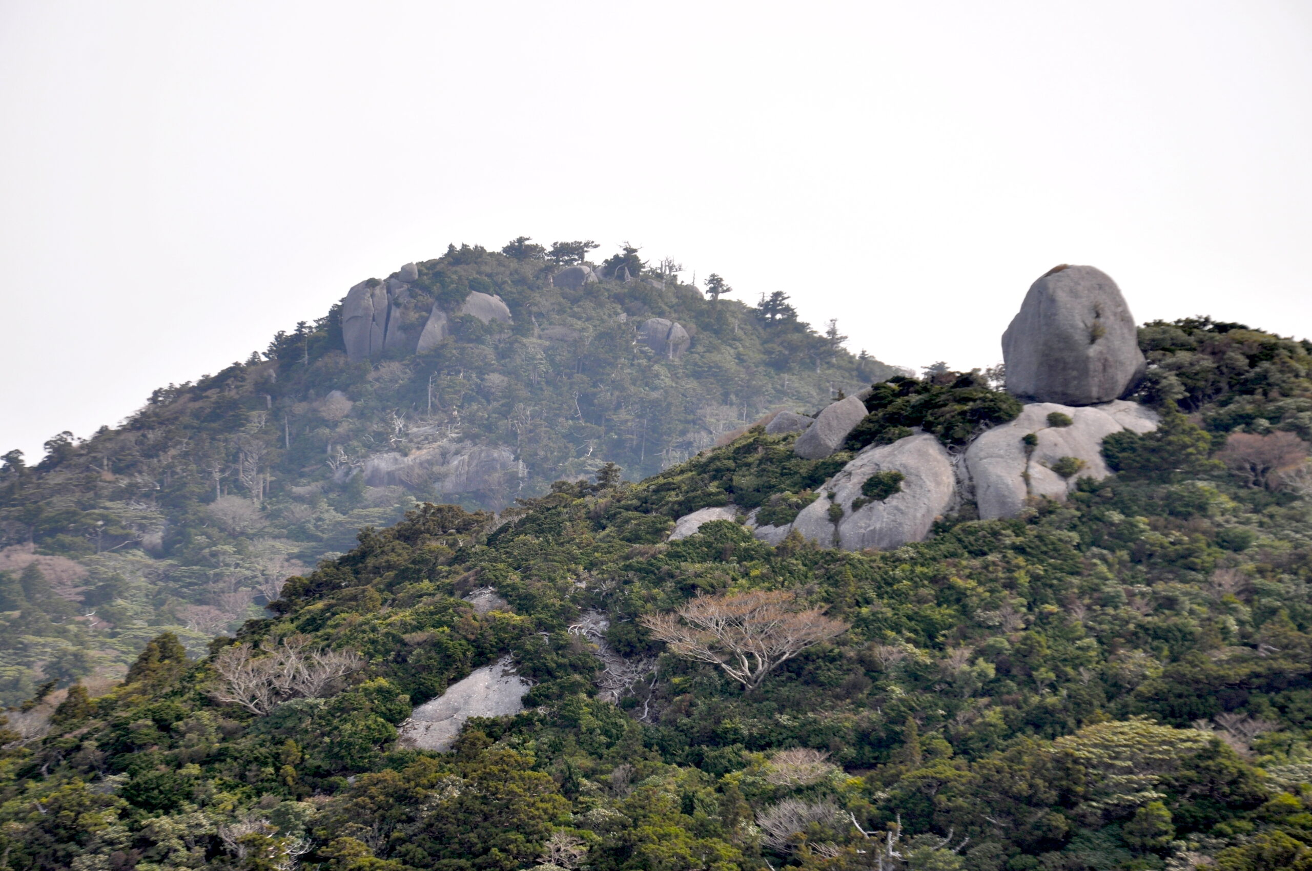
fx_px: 4368
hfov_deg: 17.1
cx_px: 656
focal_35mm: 120
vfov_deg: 11.4
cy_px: 436
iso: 200
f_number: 9
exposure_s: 1/320
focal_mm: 80
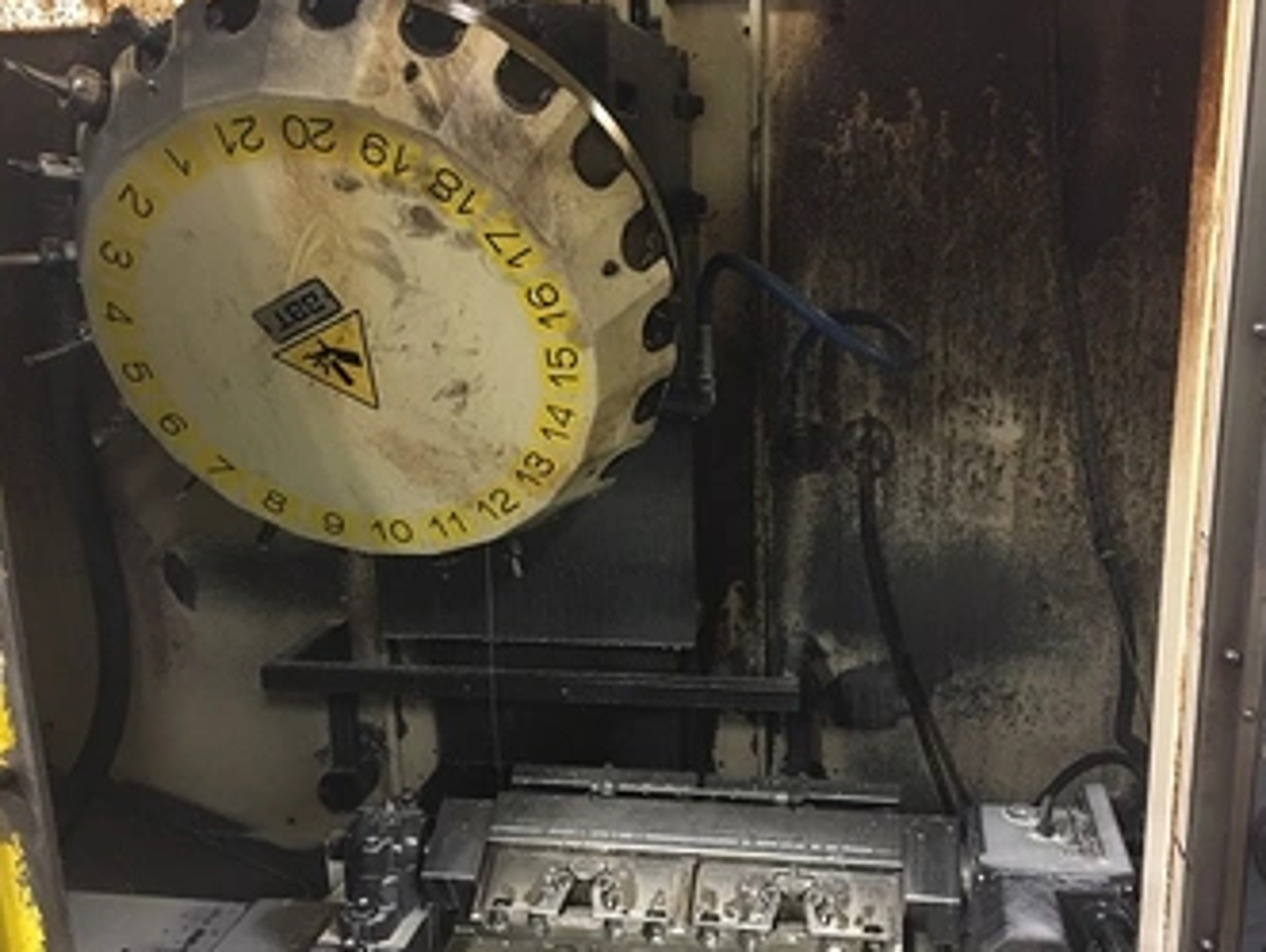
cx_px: 650
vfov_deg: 40.7
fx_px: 1281
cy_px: 524
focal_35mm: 35
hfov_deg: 52.6
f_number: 2.2
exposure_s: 1/17
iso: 200
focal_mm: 4.15
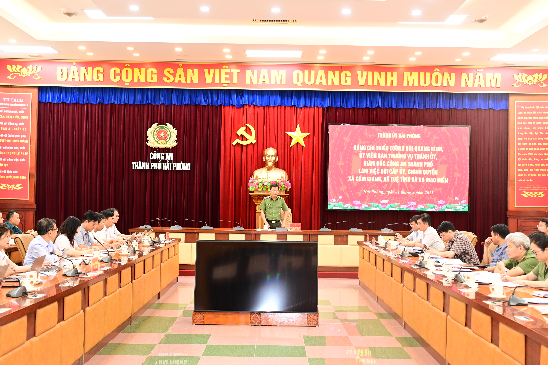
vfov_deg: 32.6
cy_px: 182
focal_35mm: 41
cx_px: 274
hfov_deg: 47.4
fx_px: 624
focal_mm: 41
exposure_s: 1/100
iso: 2500
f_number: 4.5
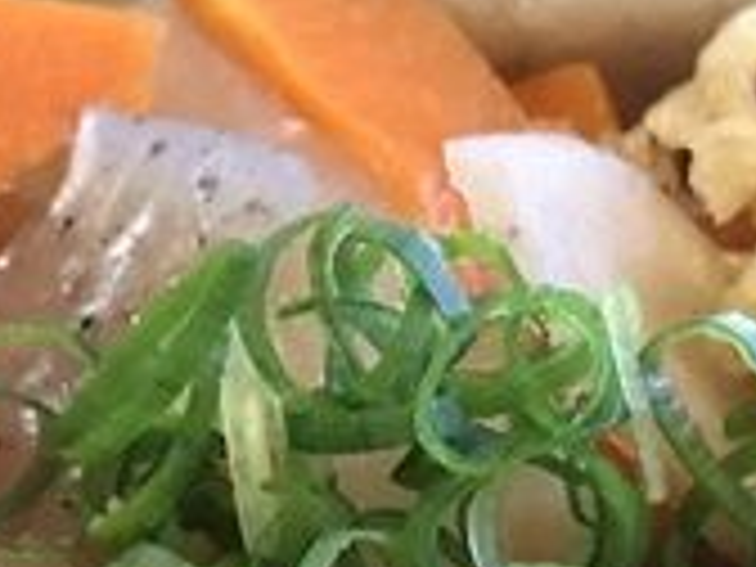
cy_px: 641
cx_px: 403
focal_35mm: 136
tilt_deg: -46.0
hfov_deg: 14.5
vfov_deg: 10.8
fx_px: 2970
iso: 80
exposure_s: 1/7
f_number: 1.8
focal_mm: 3.99
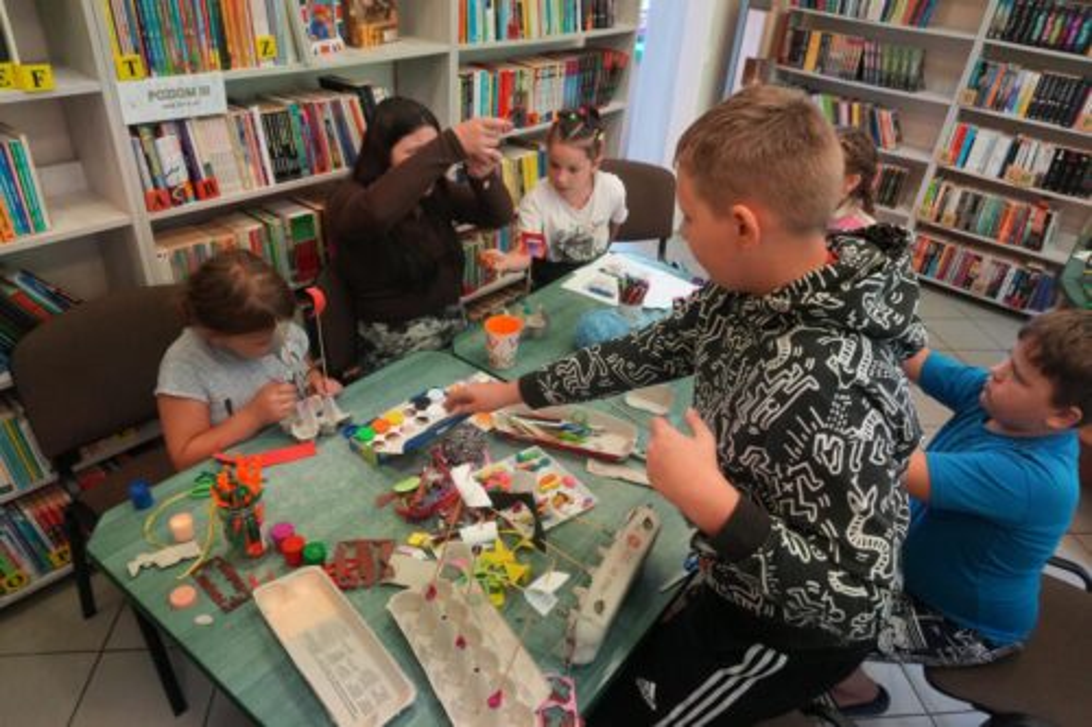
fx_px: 728
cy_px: 364
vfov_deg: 53.1
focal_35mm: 24
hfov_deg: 73.8
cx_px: 546
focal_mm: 16
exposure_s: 1/160
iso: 2000
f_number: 3.5
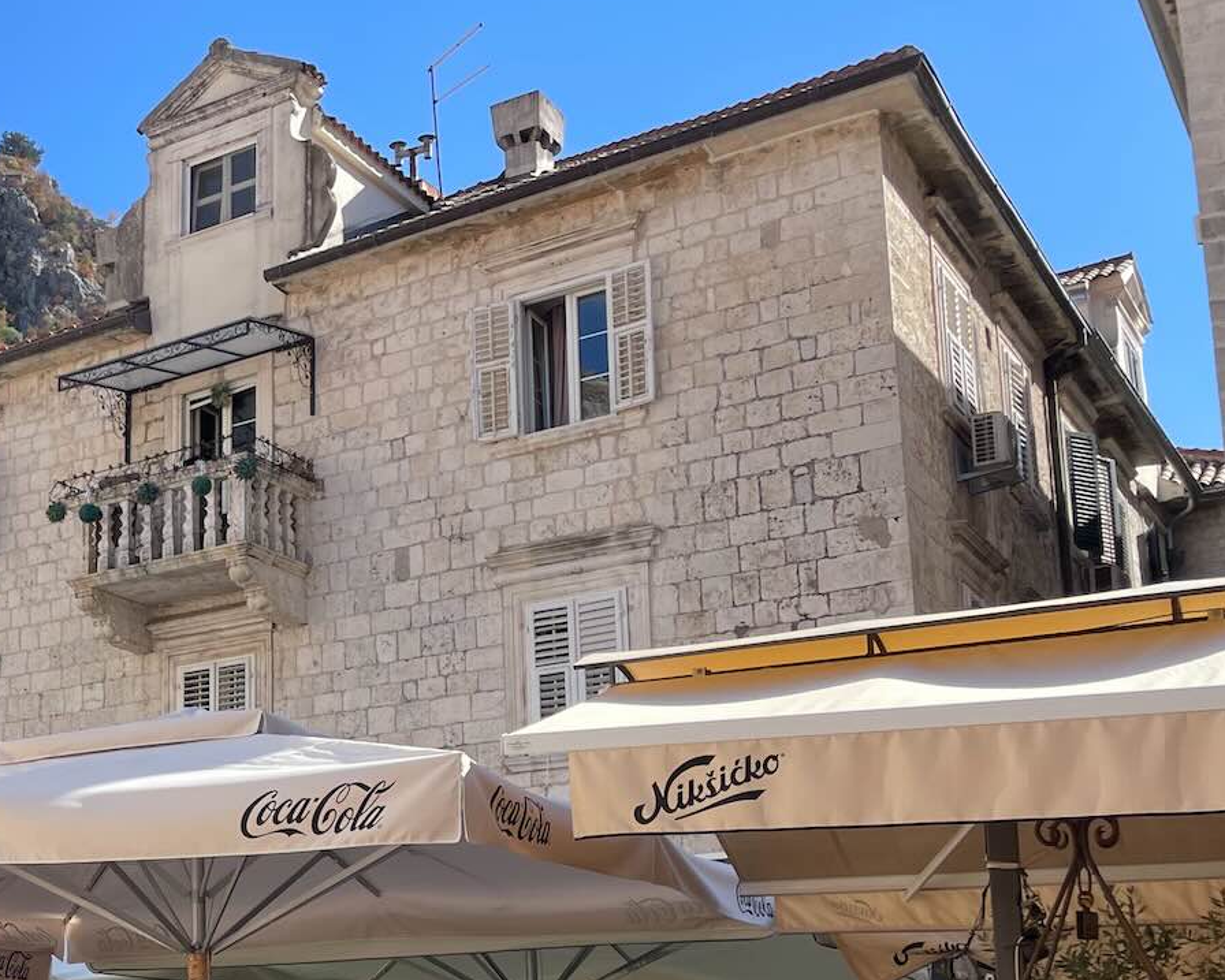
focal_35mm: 51
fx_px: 1849
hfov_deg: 34.0
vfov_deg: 29.0
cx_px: 55
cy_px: 791
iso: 32
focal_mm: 4.2
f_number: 1.6
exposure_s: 1/1770
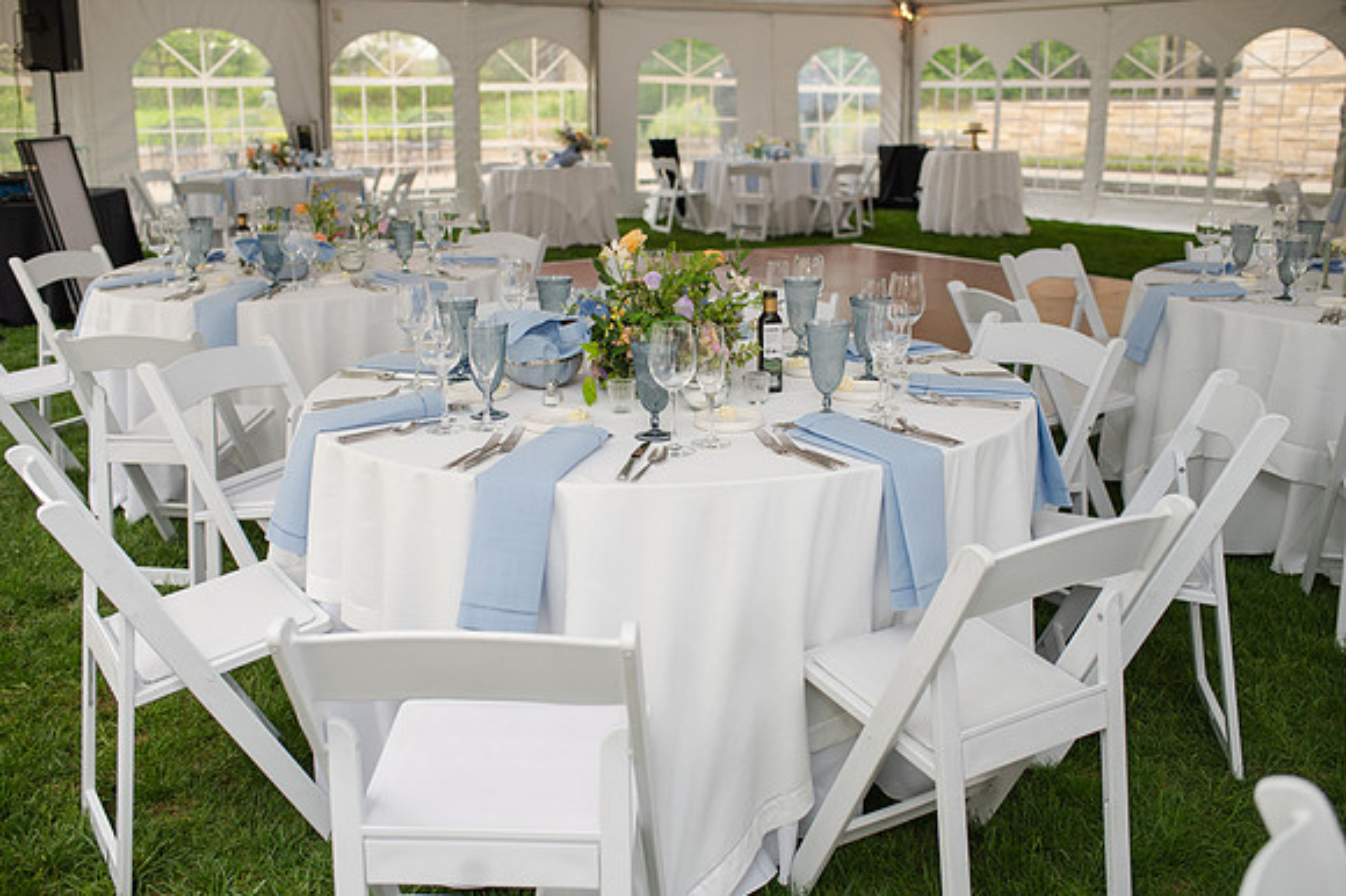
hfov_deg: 54.3
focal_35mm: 35
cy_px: 448
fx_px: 1313
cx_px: 673
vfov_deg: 37.7
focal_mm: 35
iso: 140
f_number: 3.2
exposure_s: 1/200
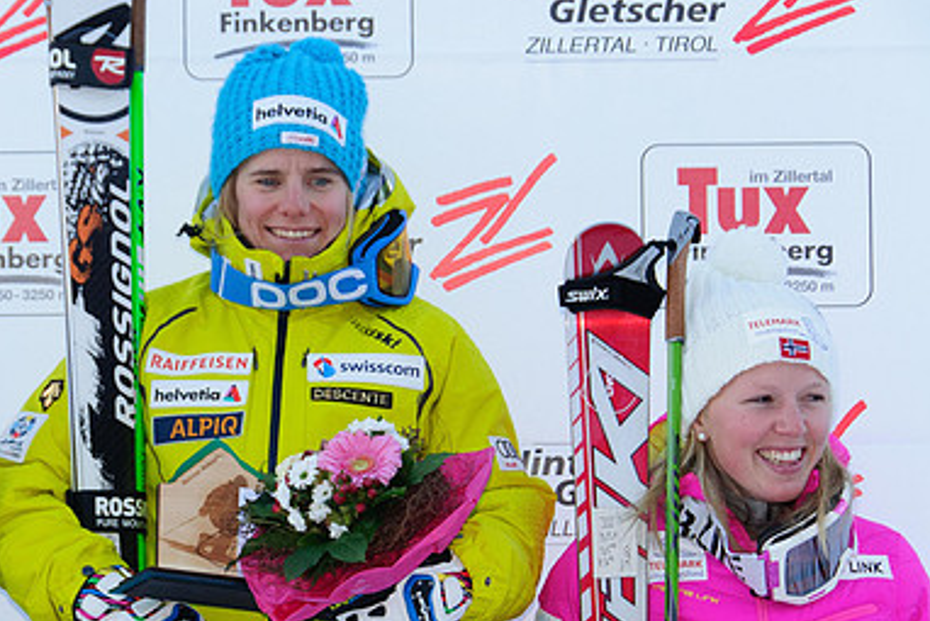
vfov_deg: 7.5
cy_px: 449
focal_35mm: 182
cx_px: 253
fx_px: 4703
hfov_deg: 11.3
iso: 800
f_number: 8
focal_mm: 80
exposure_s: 1/250
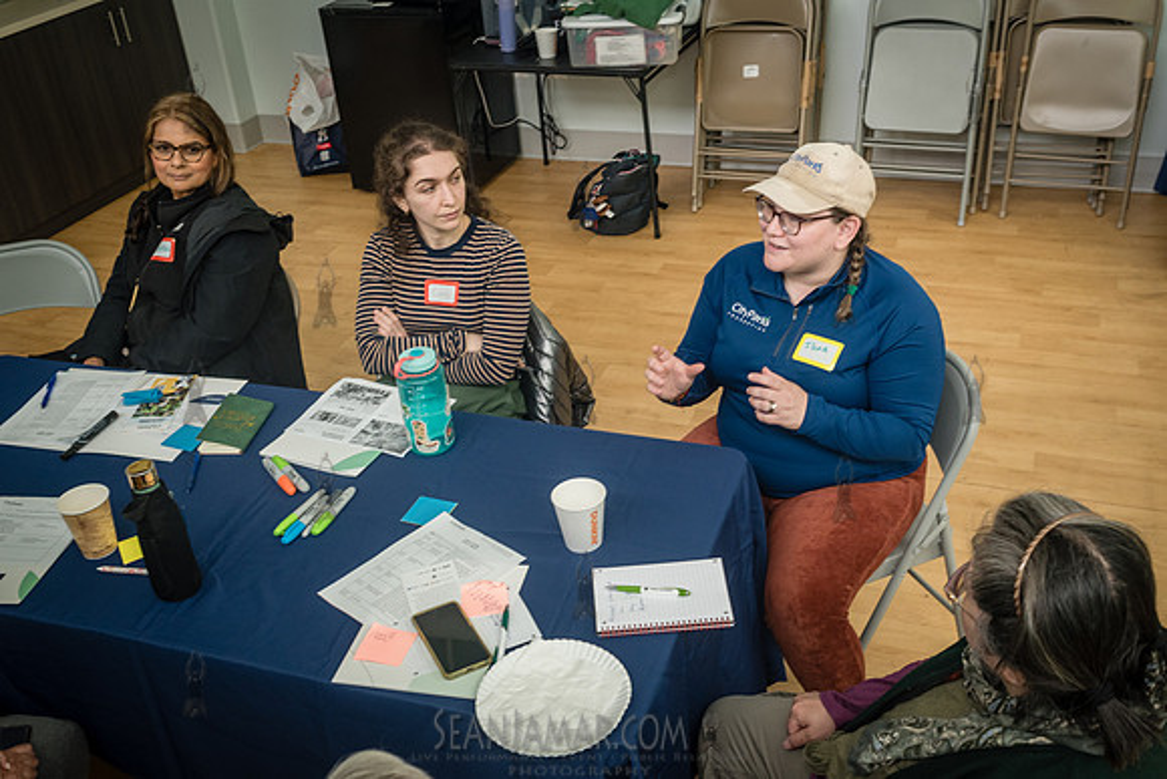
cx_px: 584
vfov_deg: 36.8
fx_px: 1169
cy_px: 390
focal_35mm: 36
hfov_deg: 53.1
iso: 1250
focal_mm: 35
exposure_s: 1/200
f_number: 5.6
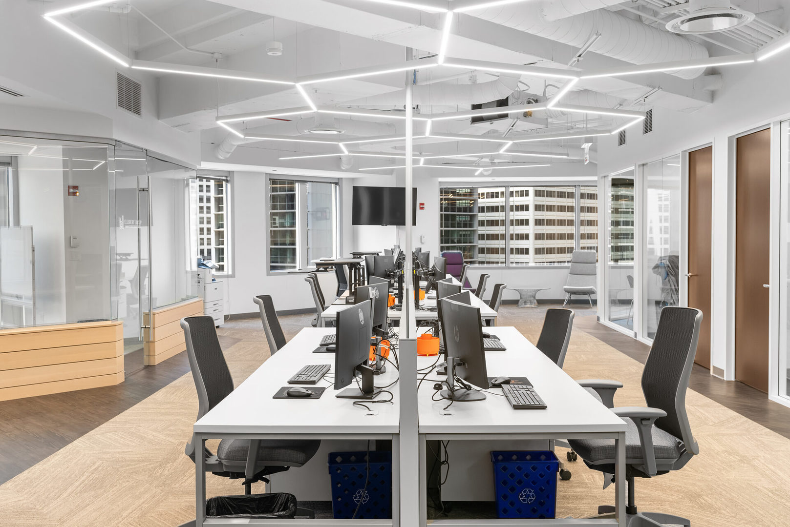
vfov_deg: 37.9
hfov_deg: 54.4
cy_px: 264
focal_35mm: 35
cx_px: 395
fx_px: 768
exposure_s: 1/6
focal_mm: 35
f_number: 6.3
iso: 320
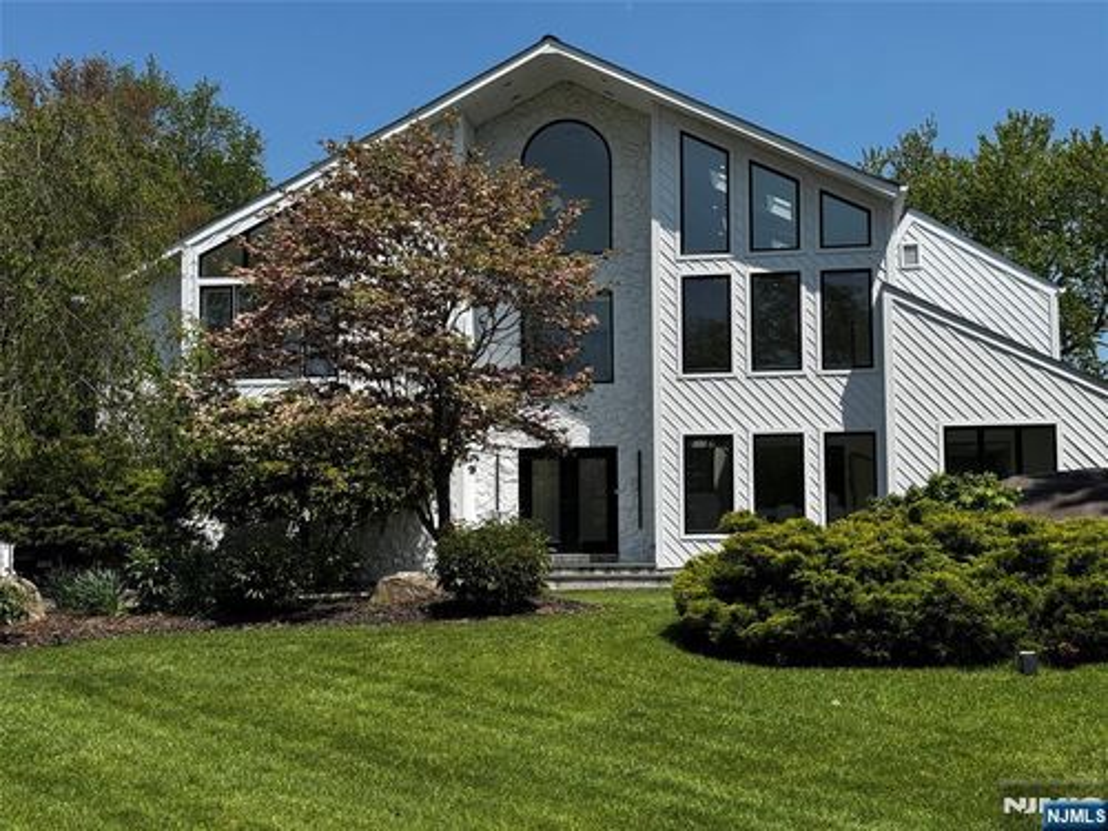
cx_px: 554
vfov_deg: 30.3
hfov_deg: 39.7
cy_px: 416
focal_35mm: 48
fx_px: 1536
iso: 64
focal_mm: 6.76
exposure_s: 1/4310
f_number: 1.78
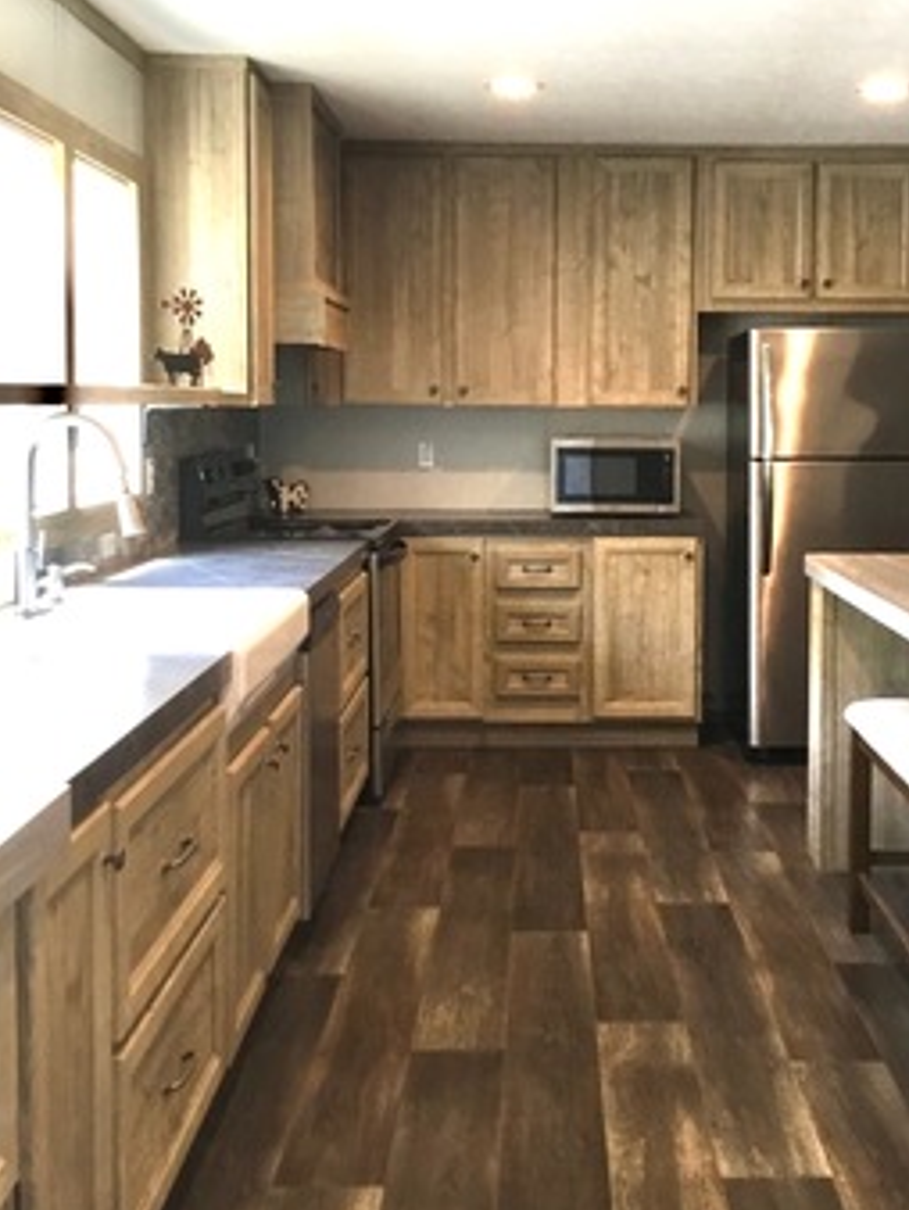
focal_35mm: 44
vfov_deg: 42.7
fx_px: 1539
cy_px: 480
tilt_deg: -2.6
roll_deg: -0.1
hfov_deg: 32.7
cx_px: 583
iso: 40
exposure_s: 1/30
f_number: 2.4
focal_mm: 3.3
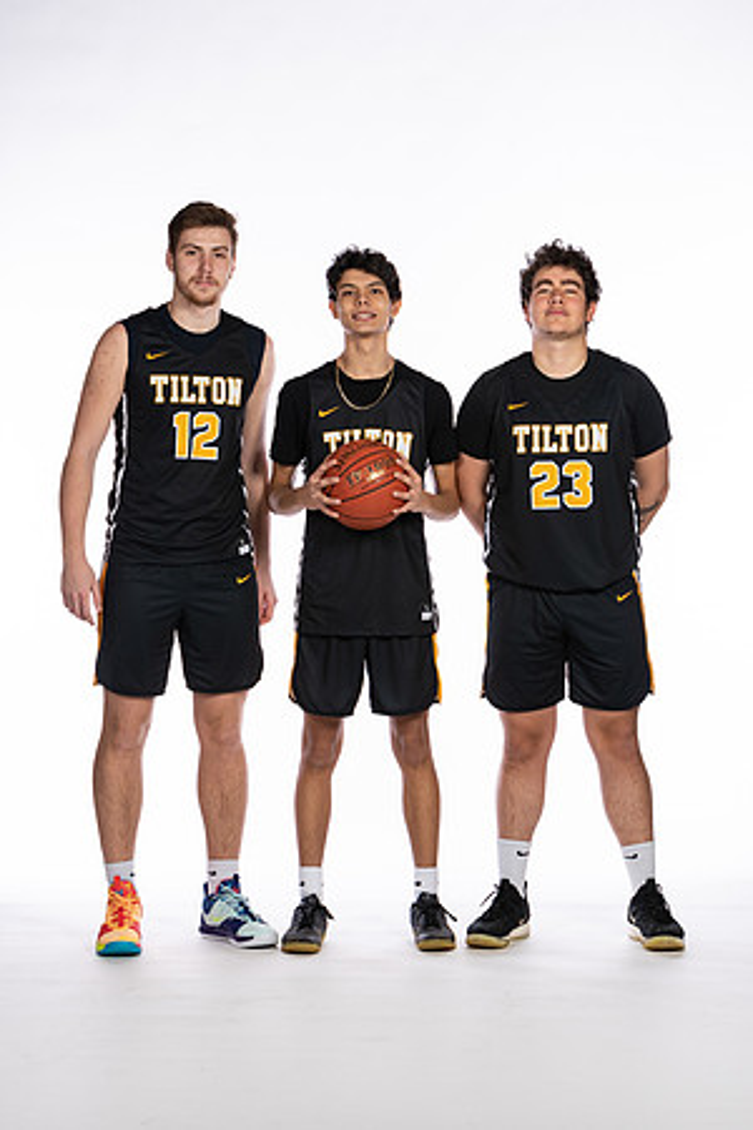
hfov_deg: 13.0
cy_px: 565
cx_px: 376
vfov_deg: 19.5
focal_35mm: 105
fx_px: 3294
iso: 100
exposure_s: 1/100
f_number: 5.6
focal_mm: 70
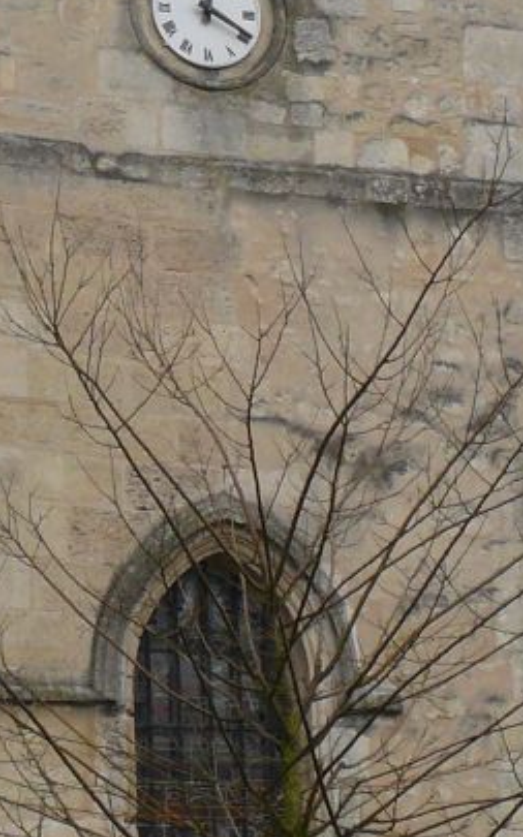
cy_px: -56
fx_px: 3810
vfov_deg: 12.4
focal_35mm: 167
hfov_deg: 7.8
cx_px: 167
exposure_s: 1/400
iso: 100
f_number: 5.6
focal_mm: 7.4
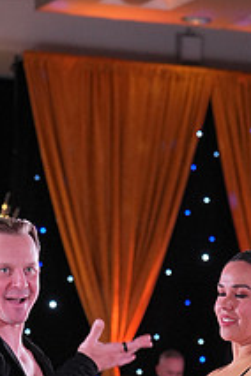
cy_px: 505
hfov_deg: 6.5
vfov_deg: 9.6
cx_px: 109
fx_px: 2196
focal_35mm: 210
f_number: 4
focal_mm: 77
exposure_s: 1/400
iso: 2000
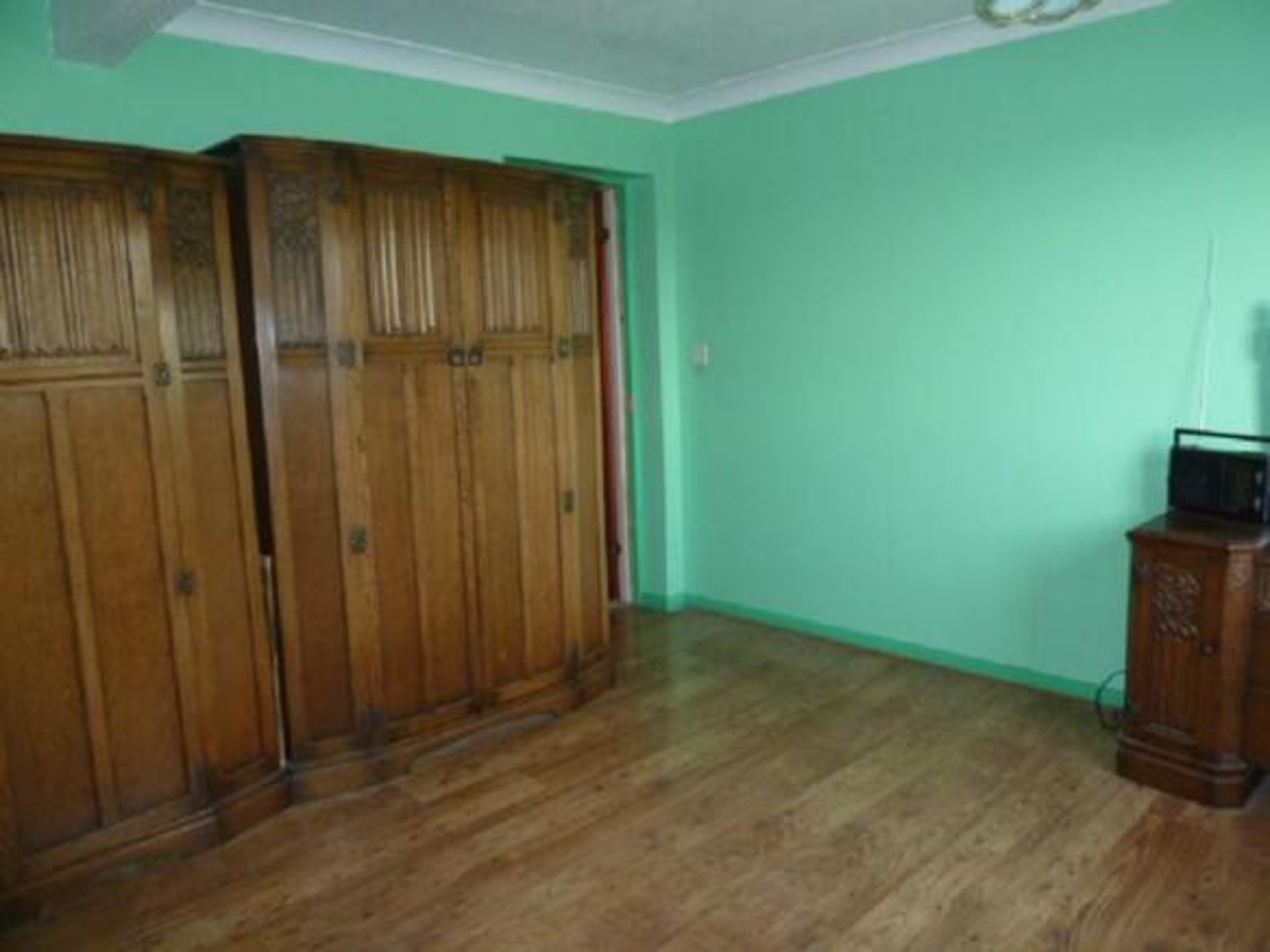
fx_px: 917
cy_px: 476
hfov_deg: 69.4
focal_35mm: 25
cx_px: 635
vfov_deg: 54.9
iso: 250
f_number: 3.3
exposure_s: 1/30
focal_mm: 4.1
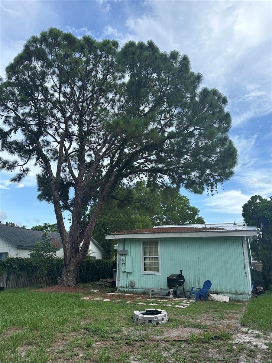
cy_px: 182
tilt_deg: +19.3
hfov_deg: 56.8
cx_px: 136
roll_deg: -1.1
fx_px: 251
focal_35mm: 24
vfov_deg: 71.6
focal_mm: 6.86
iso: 80
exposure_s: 1/1562
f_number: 1.78
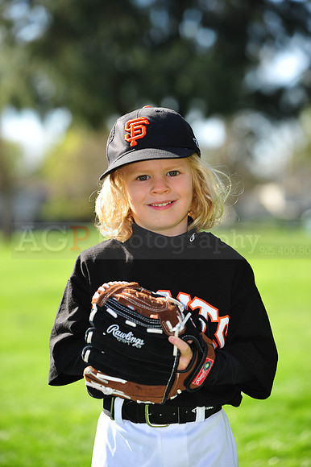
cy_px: 234
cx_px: 156
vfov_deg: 17.1
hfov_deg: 11.4
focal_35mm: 120
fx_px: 1557
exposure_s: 1/500
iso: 200
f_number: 4.5
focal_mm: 120
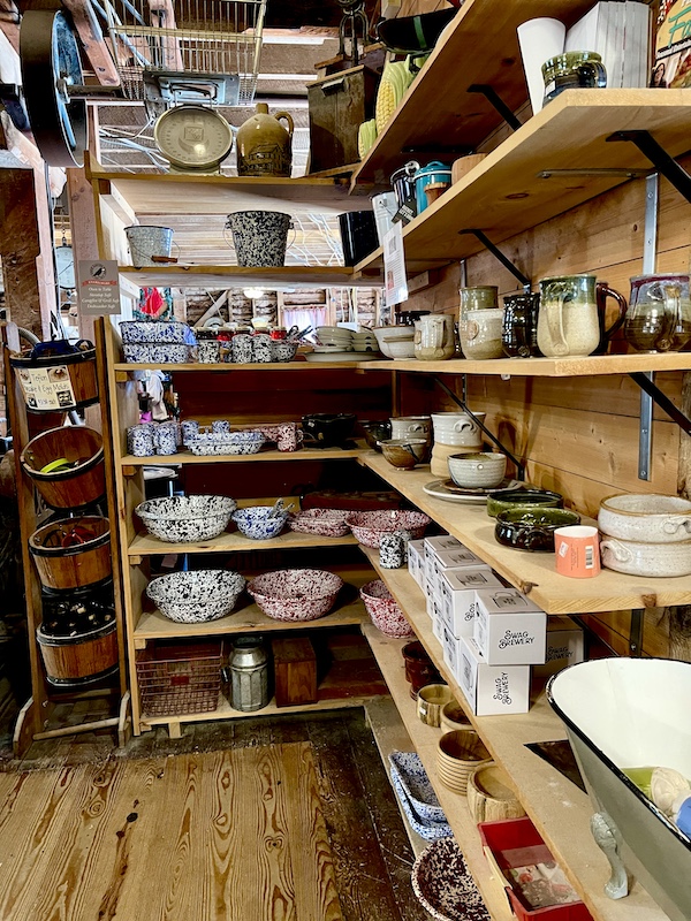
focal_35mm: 25
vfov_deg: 69.4
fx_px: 665
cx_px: 346
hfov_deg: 54.9
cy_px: 460
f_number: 1.6
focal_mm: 5.1
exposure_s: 1/40
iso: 400
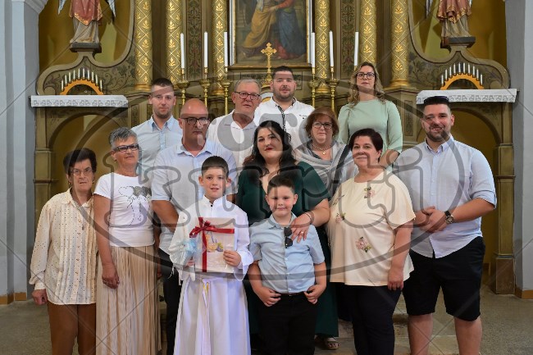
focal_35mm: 37
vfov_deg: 35.9
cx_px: 266
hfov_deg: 51.9
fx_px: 548
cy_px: 178
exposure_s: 1/125
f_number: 5
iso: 5000
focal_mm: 37
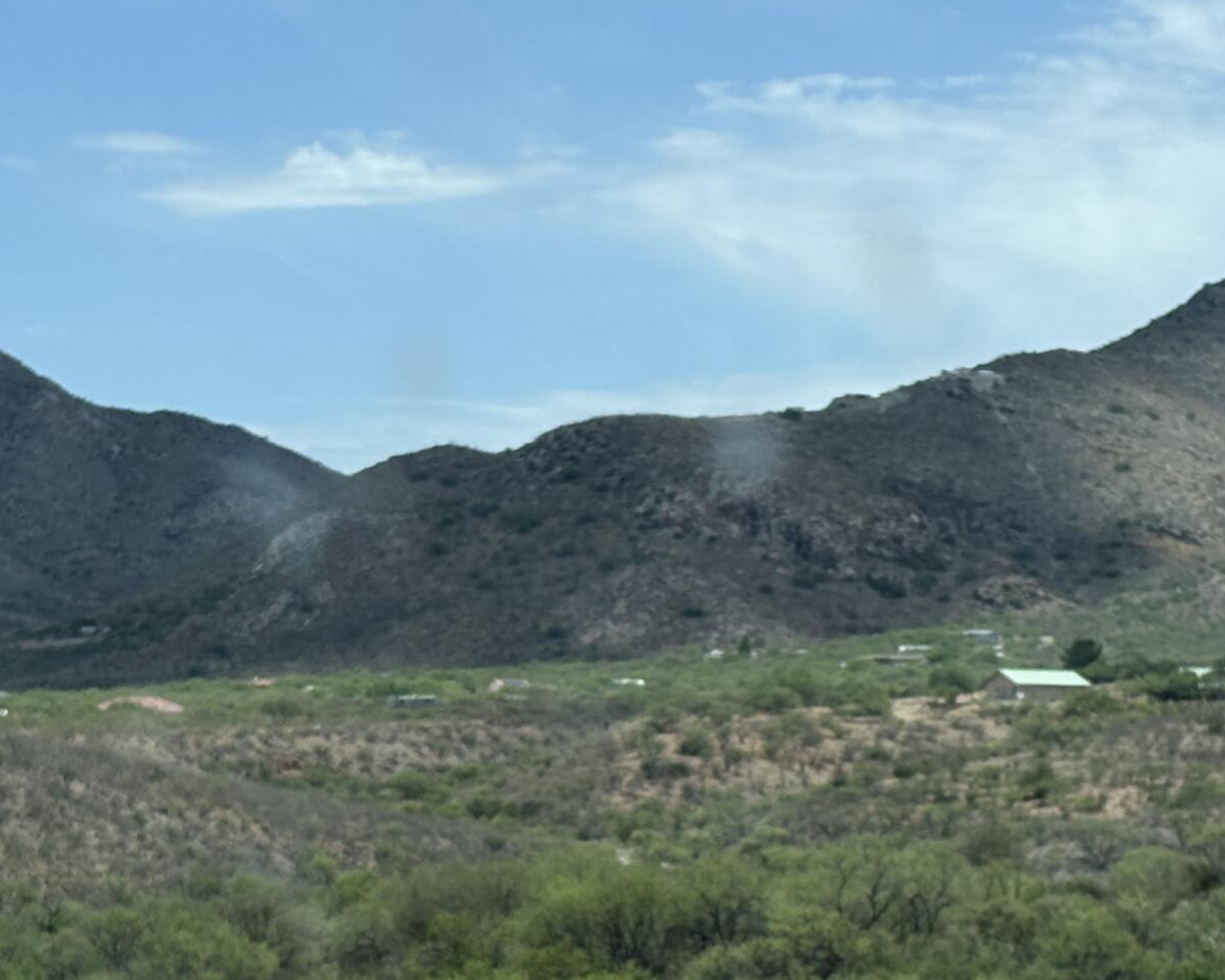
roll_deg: -0.7
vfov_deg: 12.1
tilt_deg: -3.3
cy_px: 1039
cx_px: 647
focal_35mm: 126
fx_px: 4569
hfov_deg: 15.3
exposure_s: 1/4065
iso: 32
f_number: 1.6
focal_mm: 5.96
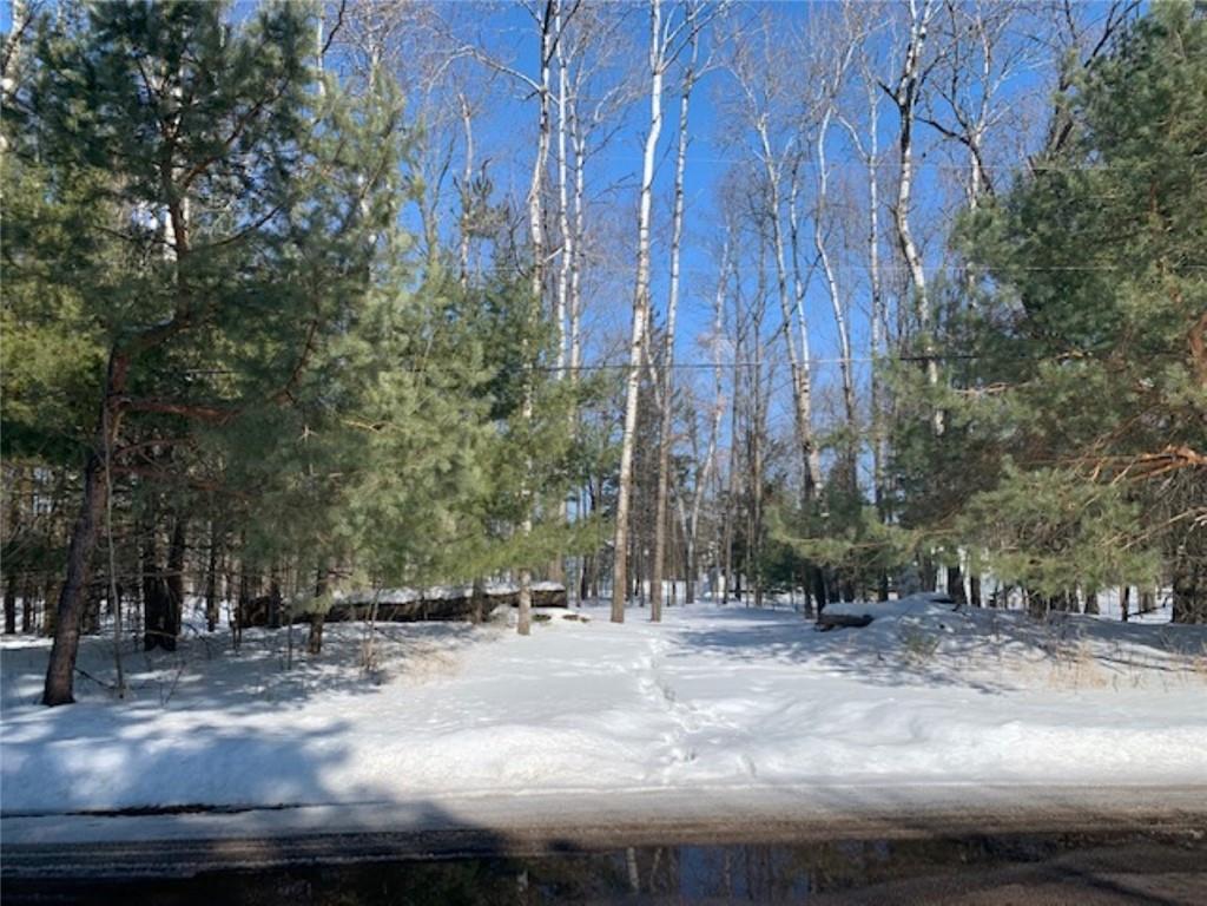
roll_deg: +1.2
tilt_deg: +6.6
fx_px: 907
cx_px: 604
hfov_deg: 67.3
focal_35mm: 26
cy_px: 453
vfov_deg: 53.1
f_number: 1.8
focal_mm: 4.25
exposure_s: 1/2915
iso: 25
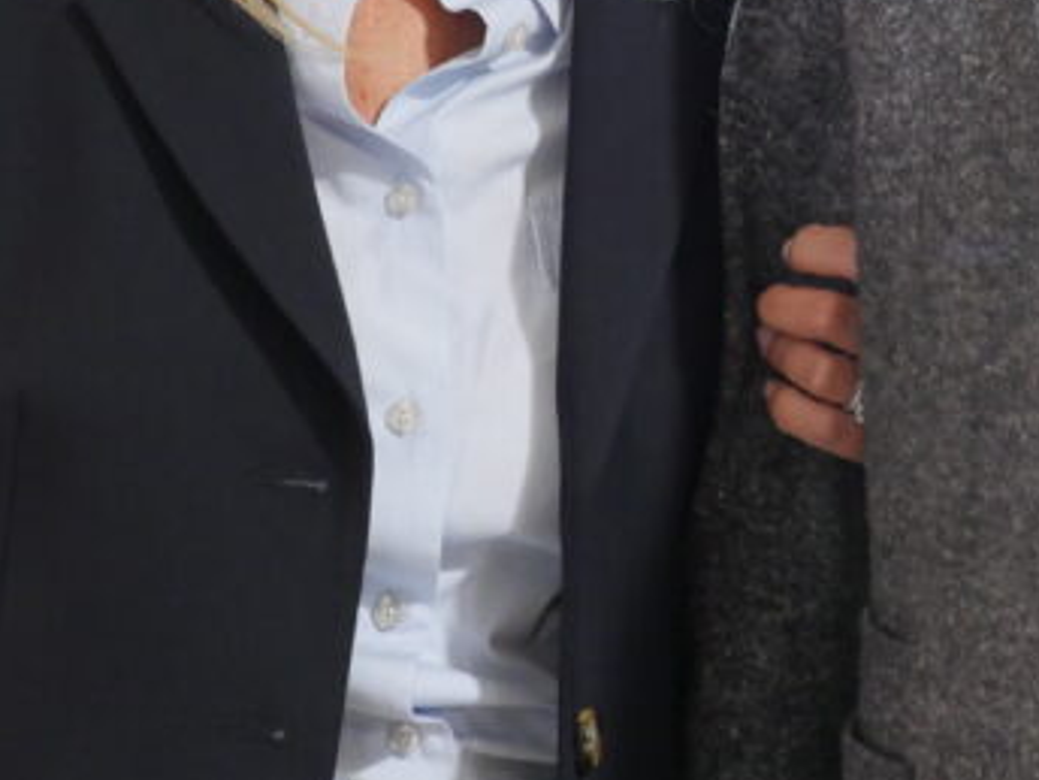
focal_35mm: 137
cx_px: 912
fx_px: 4112
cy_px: -215
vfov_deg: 10.6
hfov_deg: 14.3
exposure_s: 1/60
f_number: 2.8
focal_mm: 23
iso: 1250
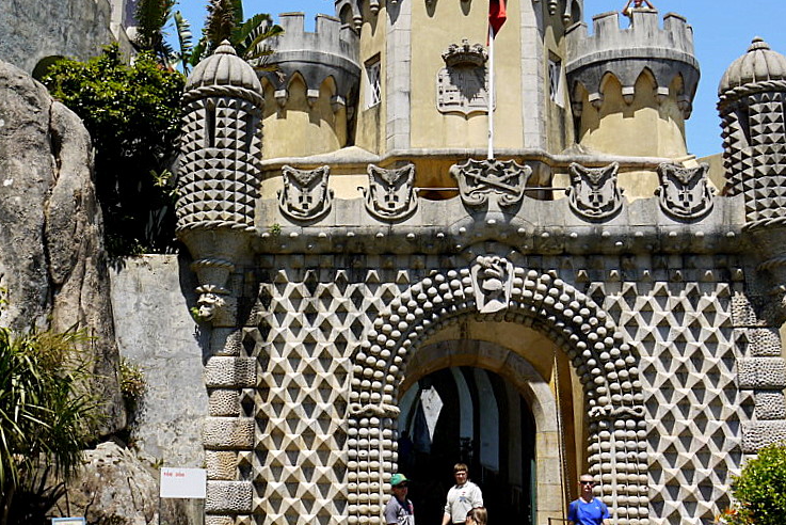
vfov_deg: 26.0
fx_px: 1136
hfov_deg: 37.9
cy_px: 281
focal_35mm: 52
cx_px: 294
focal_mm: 18
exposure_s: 1/200
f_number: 6.3
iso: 100
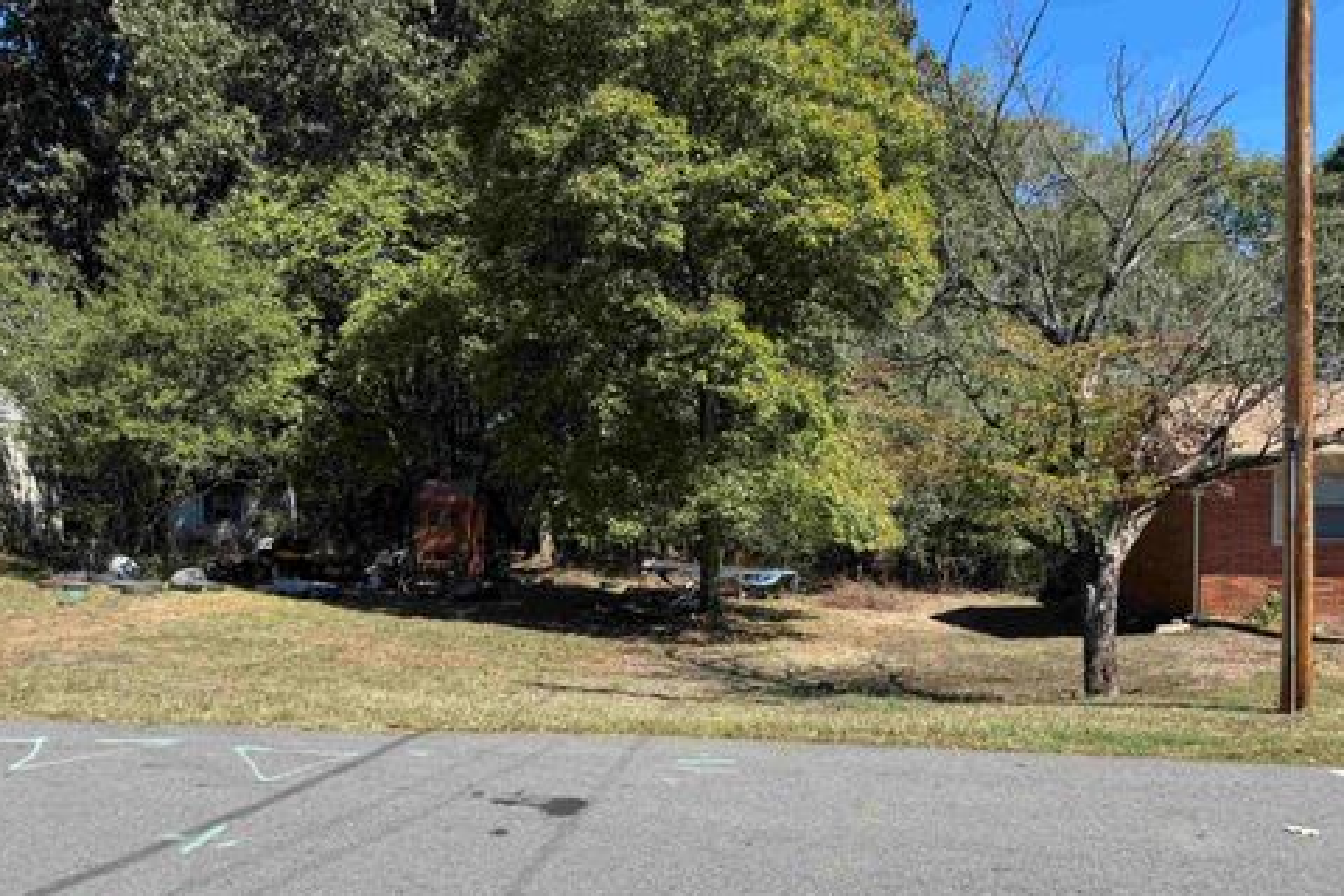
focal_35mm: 26
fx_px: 971
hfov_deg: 69.4
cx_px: 683
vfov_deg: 49.4
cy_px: 519
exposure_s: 1/2174
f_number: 1.78
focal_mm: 6.76
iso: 80
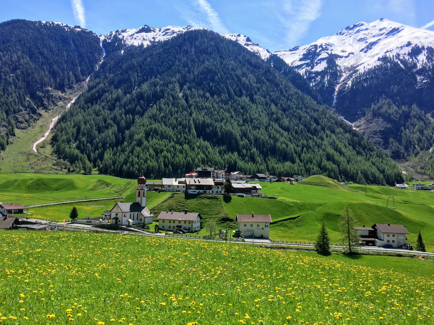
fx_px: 364
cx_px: 217
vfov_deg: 48.2
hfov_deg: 61.7
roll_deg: +2.9
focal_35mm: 29
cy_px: 162
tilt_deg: +2.7
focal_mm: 4.15
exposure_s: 1/1068
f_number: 2.2
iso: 25
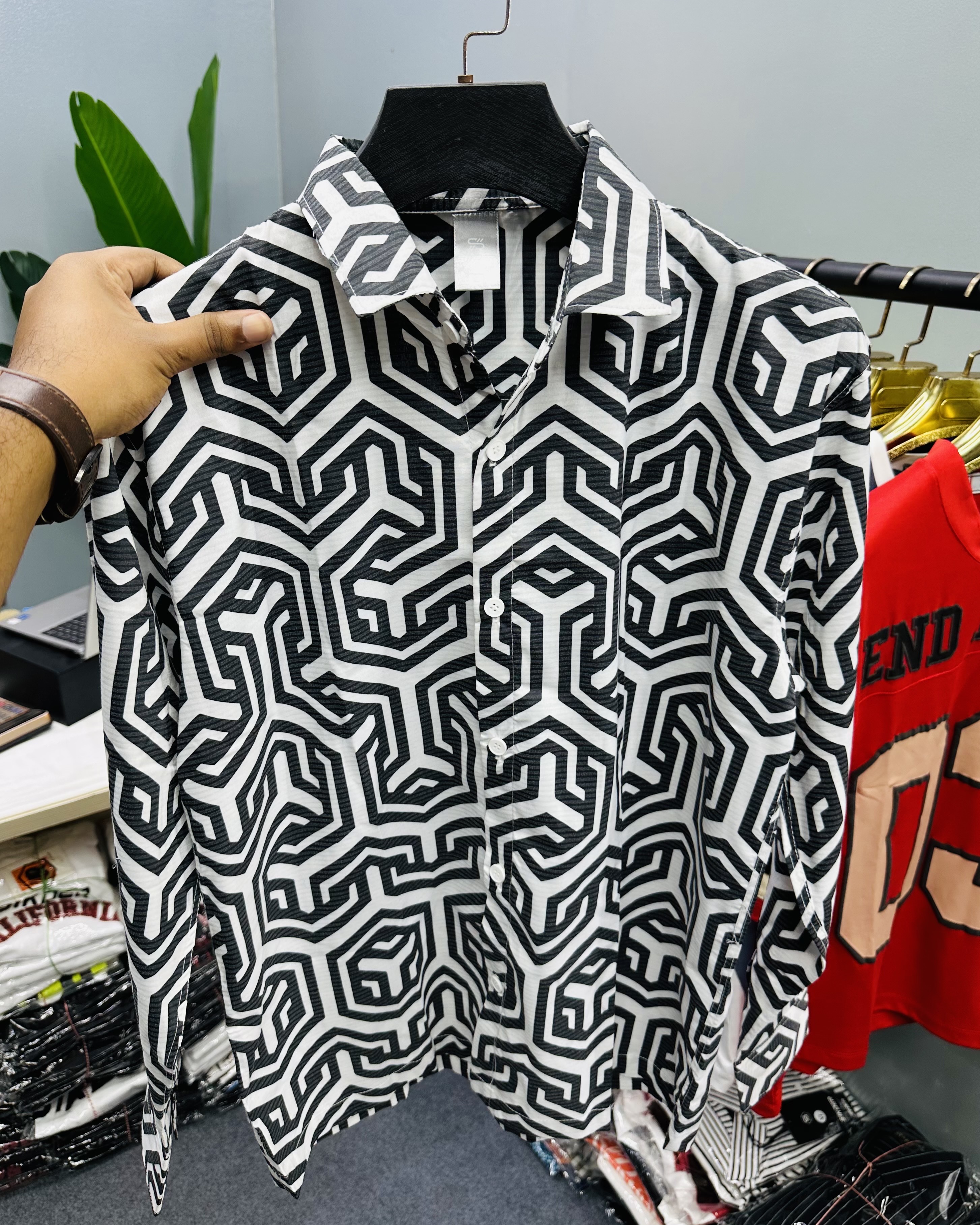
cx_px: 494
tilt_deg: -22.7
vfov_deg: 66.0
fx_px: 943
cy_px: 582
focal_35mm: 26
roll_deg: -1.4
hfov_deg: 54.9
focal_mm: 6.86
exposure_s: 1/100
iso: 80
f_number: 1.78
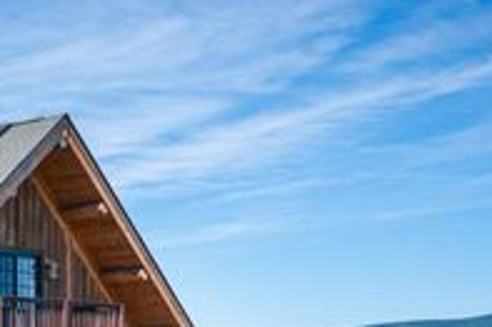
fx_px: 1038
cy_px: 346
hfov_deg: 24.6
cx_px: -70
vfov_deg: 17.4
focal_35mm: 76
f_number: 10
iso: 250
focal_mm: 30
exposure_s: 1/400
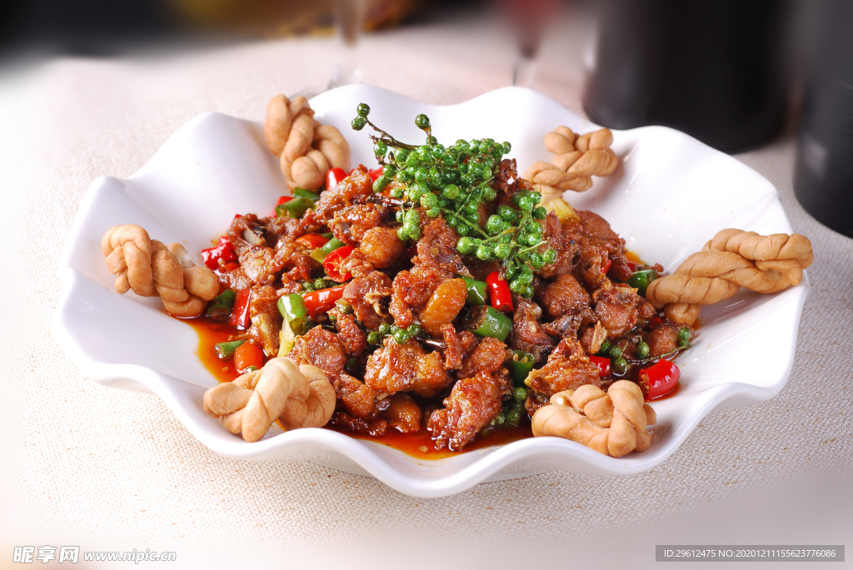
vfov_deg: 15.2
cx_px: 426
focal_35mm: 90
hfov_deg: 22.6
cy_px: 285
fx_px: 2135
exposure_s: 1/125
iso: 125
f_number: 10
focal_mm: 60
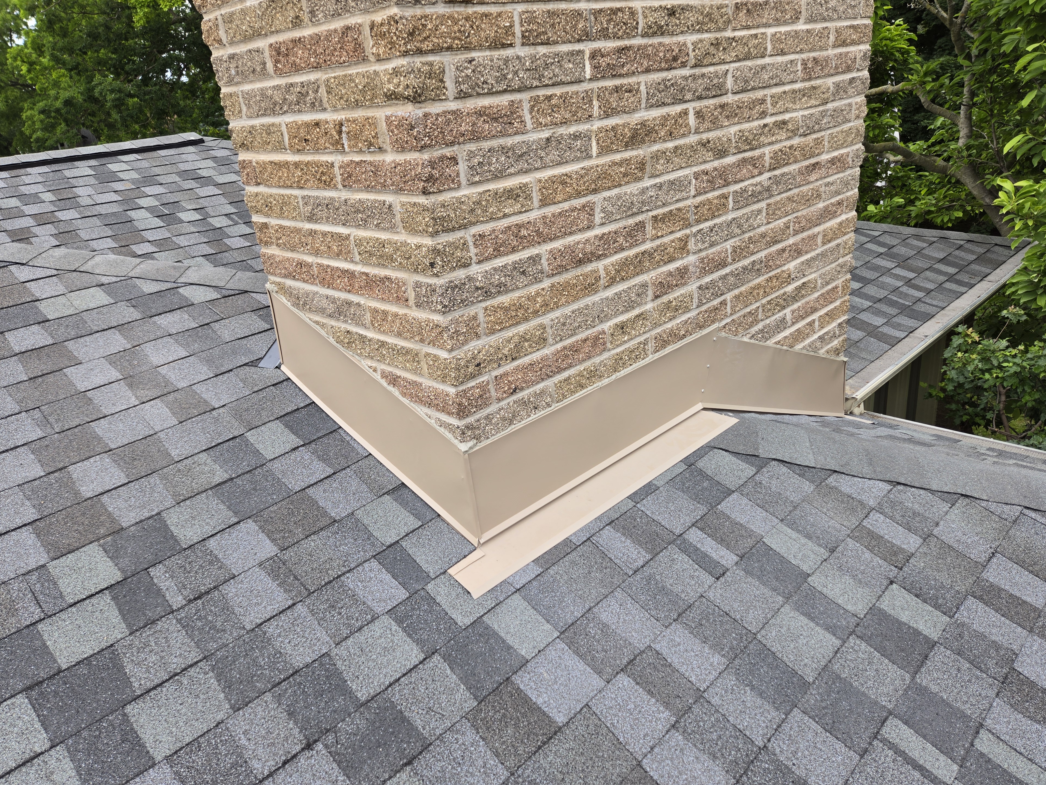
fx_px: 725
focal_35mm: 24
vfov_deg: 56.8
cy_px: 383
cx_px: 527
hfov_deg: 71.6
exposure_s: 1/259
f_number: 1.8
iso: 25
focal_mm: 5.4
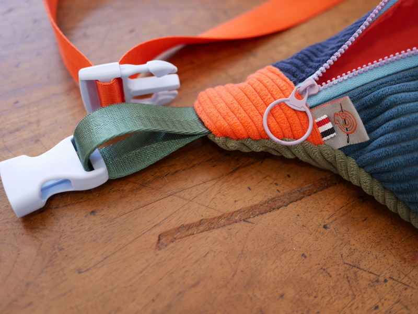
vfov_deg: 36.0
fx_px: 483
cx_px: 209
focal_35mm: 40
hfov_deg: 46.8
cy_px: 157
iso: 200
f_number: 2
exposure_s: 1/125
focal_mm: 20
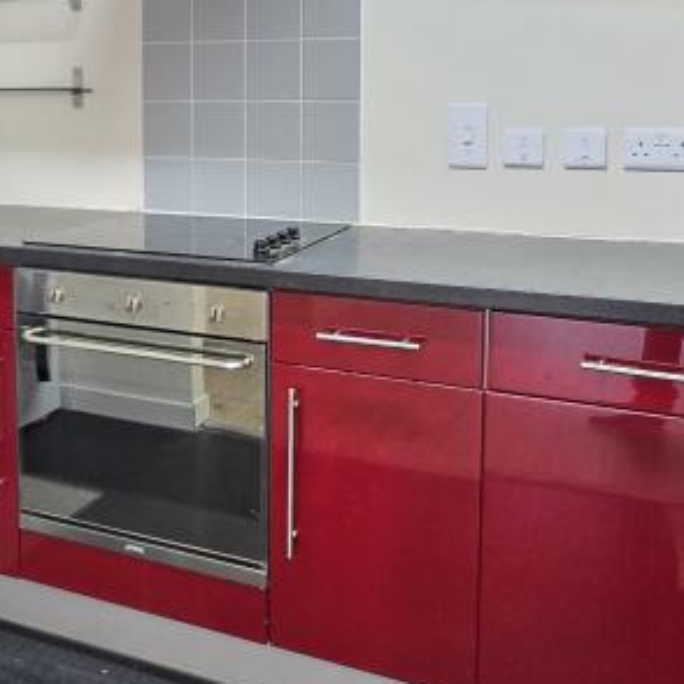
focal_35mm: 40
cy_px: 174
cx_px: 188
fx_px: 894
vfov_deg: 40.7
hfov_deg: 40.9
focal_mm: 2.2
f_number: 2.2
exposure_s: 1/50
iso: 250
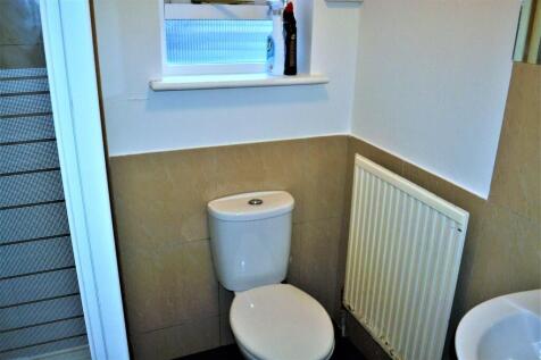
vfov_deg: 43.6
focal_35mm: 30
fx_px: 451
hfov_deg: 61.9
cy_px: 180
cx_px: 270
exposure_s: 1/60
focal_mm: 20
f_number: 3.8
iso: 400
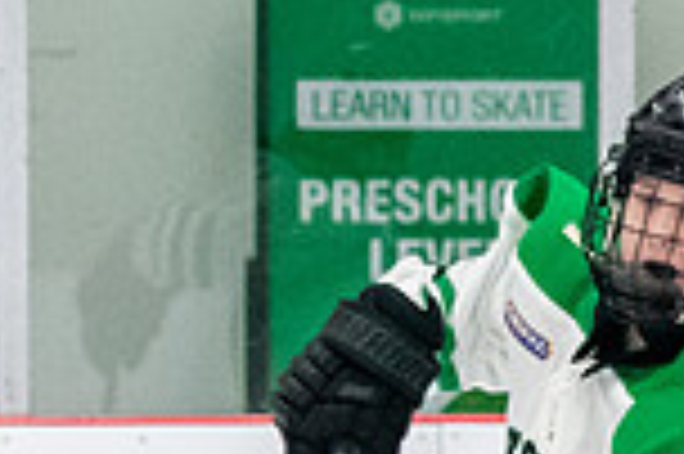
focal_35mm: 975
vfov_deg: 1.4
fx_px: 18505
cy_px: 840
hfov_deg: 2.1
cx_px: 714
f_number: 2.8
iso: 4000
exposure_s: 1/800
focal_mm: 100
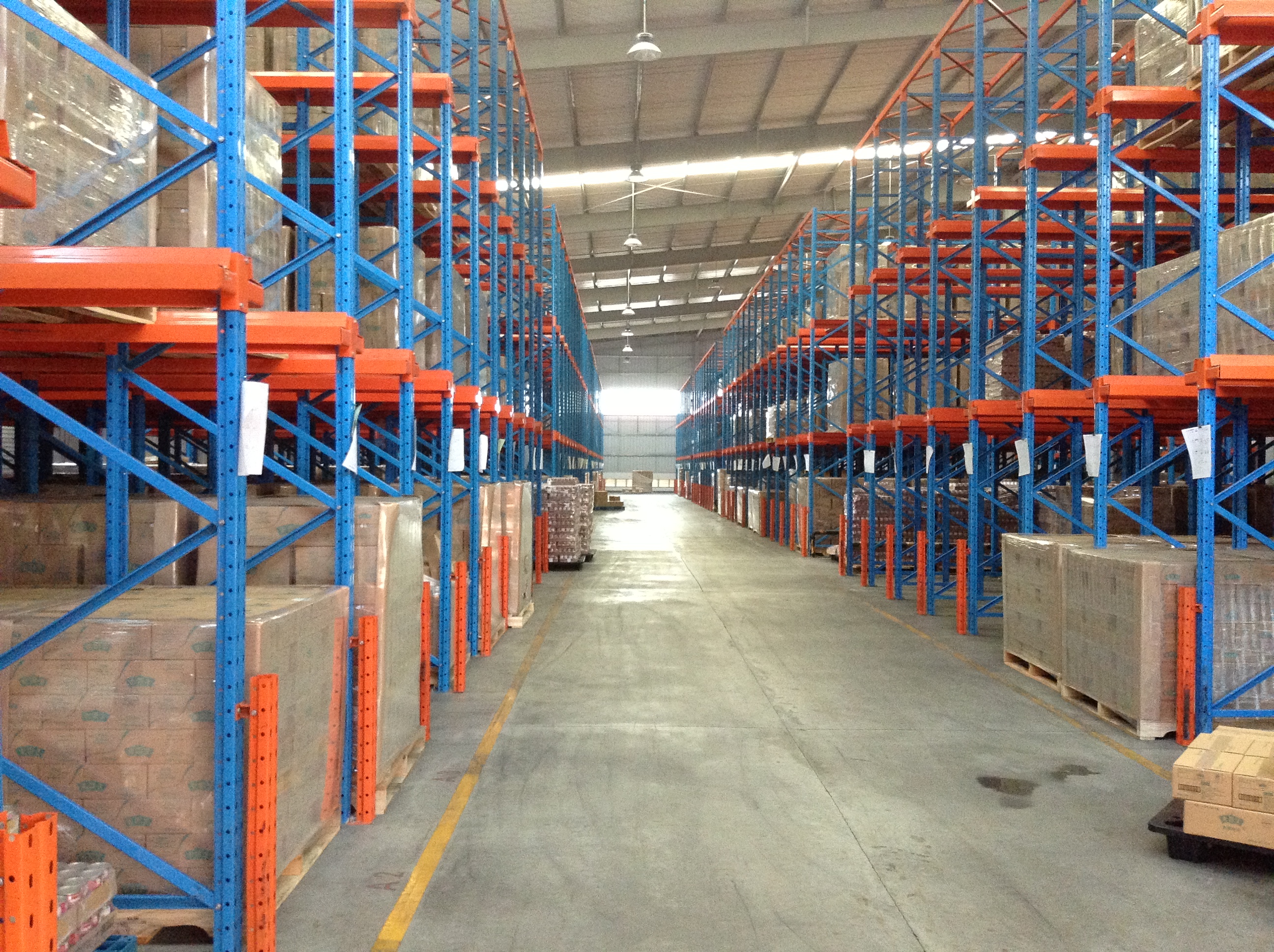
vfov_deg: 42.8
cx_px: 637
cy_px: 476
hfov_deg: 55.4
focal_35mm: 33
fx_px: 1213
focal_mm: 3.3
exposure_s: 1/24
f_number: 2.4
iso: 200
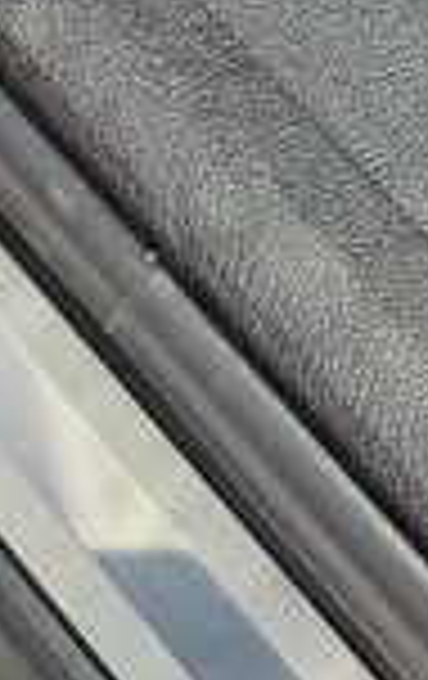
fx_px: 1913
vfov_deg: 19.7
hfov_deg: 12.3
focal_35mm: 103
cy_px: 45
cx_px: -153
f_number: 1.7
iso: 640
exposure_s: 1/100
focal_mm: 6.3
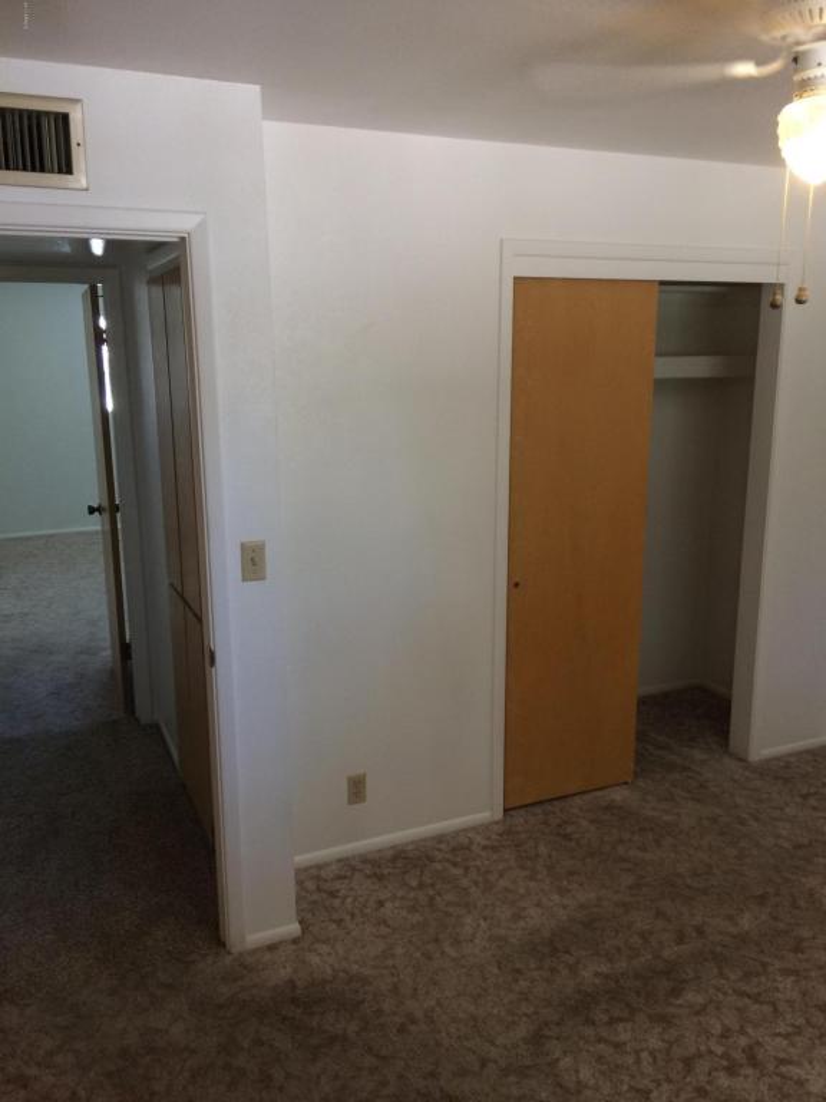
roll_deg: +2.1
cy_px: 551
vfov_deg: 61.7
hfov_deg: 48.2
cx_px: 413
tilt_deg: -14.3
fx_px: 923
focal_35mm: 29
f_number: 2.2
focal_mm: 4.15
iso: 125
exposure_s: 1/30
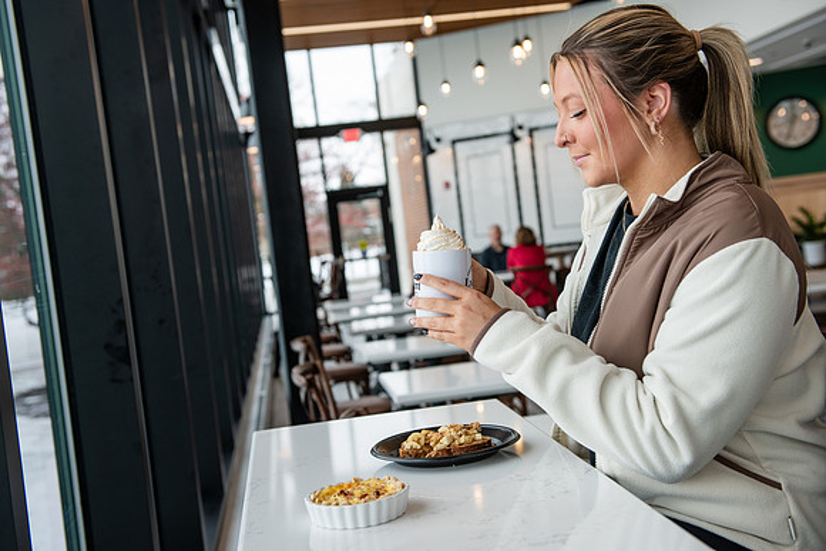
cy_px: 276
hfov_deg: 43.6
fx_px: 1033
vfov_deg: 29.9
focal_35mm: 45
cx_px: 413
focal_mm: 45
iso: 400
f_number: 4
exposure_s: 1/200
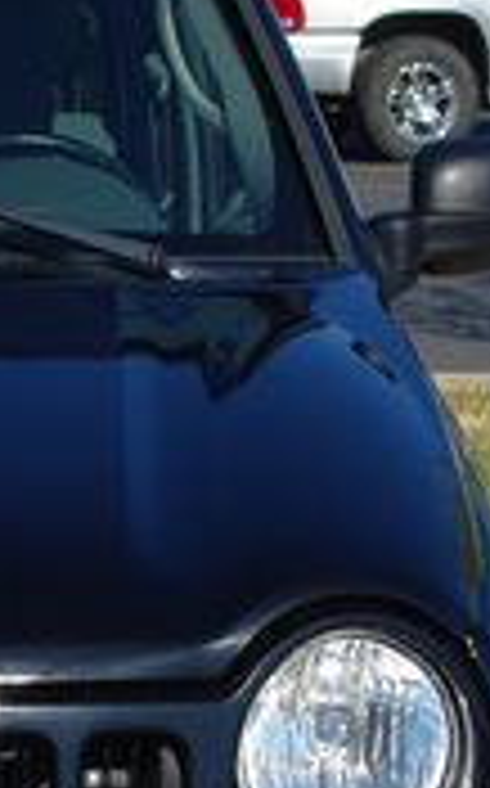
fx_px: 3363
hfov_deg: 8.1
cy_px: 619
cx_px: -265
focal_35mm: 157
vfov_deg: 13.3
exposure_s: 1/350
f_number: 8
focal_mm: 28.13
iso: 100
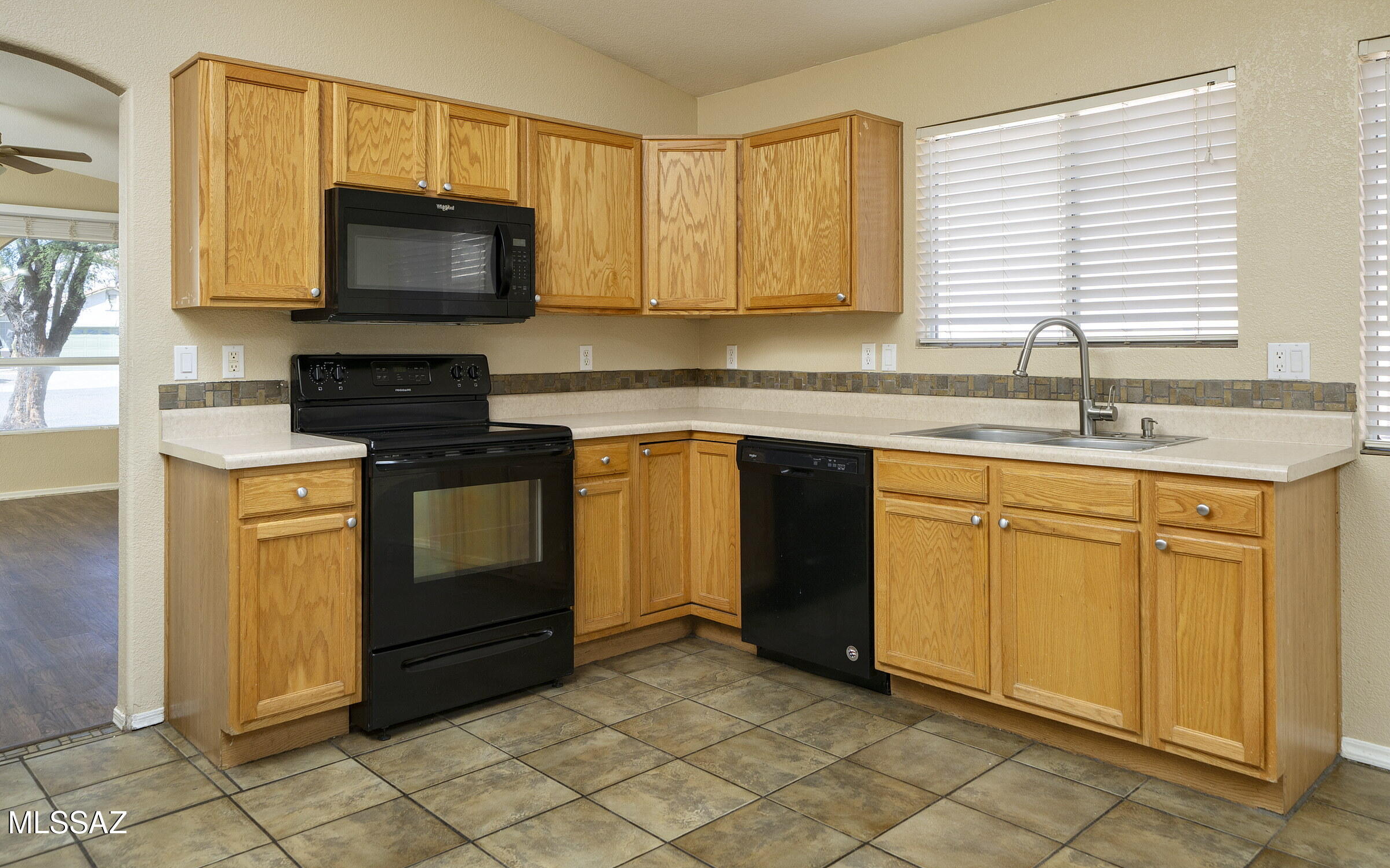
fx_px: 947
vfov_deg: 48.9
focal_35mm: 25
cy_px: 331
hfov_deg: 72.5
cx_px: 718
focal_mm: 21
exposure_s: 1/50
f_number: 6.3
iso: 200
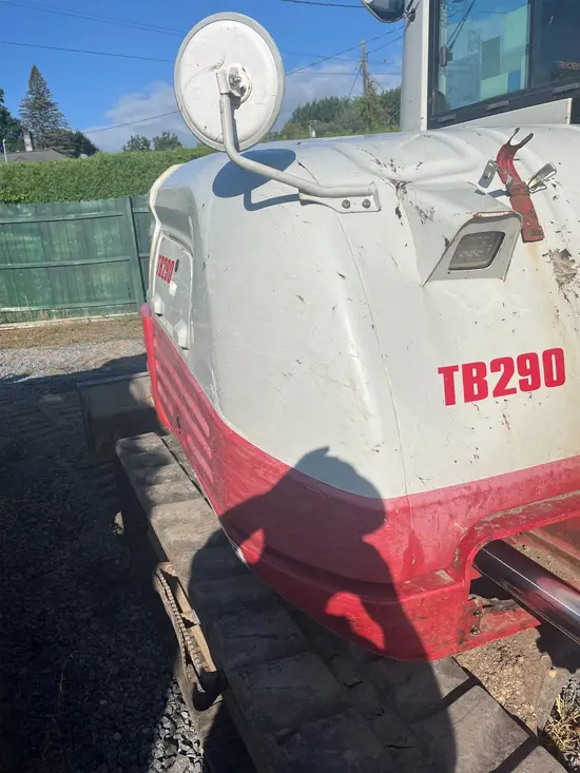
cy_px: 386
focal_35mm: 26
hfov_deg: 53.1
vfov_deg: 67.3
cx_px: 290
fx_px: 581
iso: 50
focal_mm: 5.1
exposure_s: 1/5848
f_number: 1.6
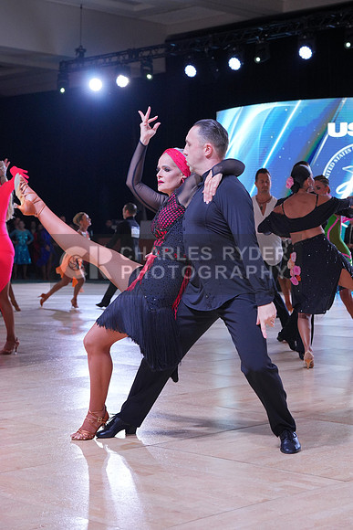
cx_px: 176
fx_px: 1029
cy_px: 265
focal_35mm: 70
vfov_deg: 28.8
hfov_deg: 19.5
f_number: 6.3
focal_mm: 70
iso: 2000
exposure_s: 1/400
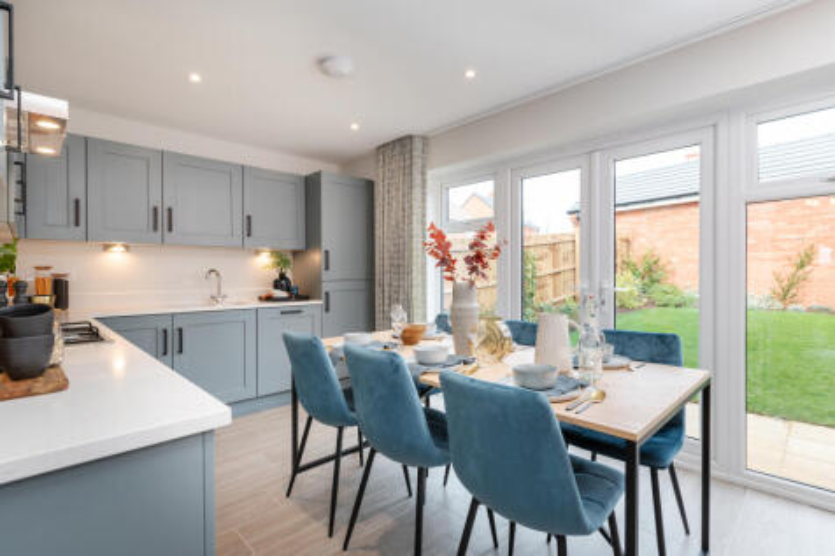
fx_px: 394
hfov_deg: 93.3
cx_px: 418
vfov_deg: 70.4
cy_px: 278
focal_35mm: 17
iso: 200
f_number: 7.1
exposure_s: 1/25
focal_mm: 17
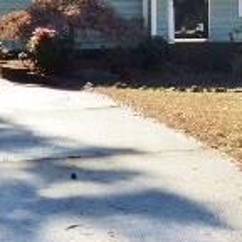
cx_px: 309
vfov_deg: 12.3
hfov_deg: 12.0
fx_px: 1115
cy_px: 13
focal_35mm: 141
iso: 200
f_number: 4
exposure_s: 1/640
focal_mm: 6.18
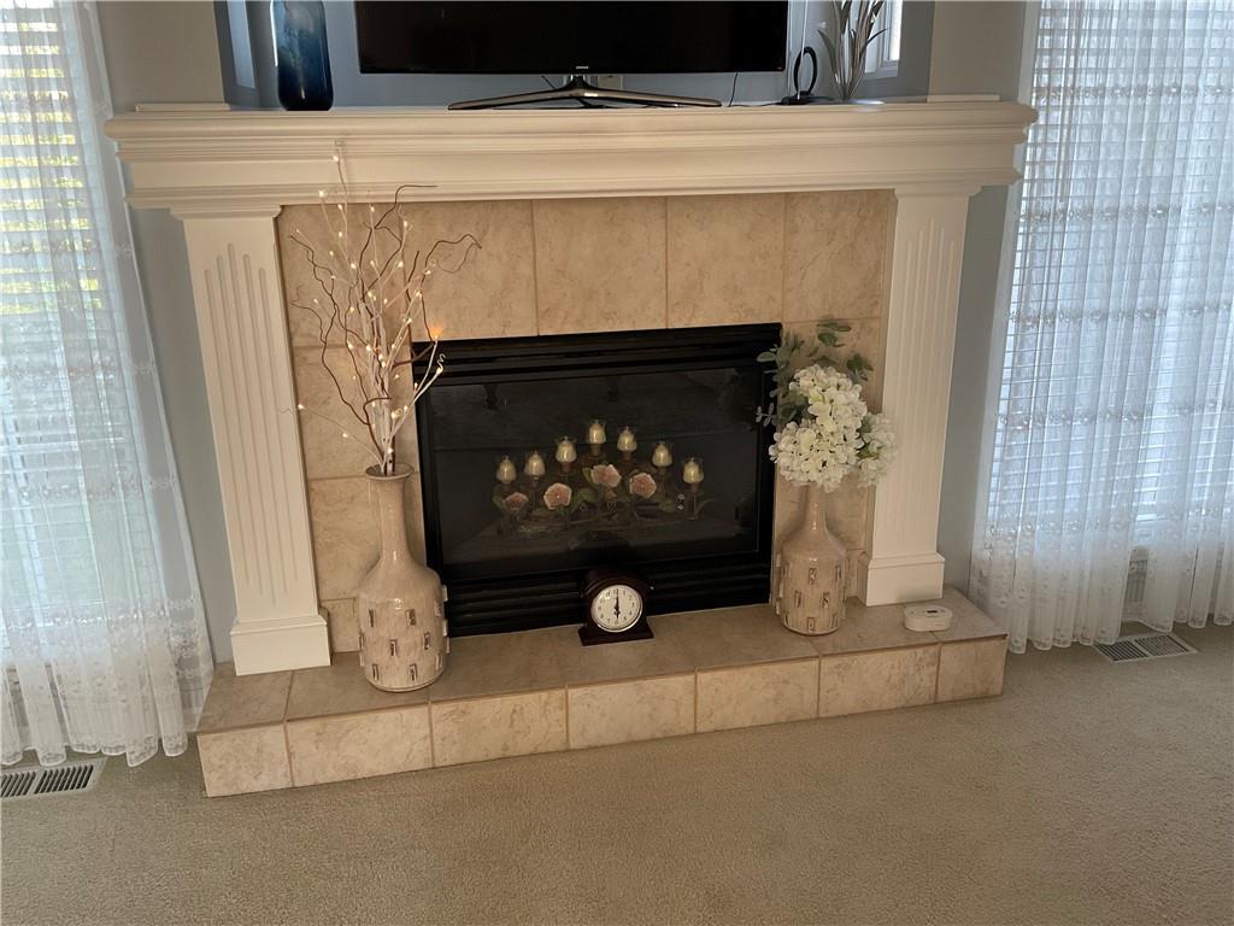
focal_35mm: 29
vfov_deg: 48.2
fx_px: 1034
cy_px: 463
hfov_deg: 61.7
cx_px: 617
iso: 80
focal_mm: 3
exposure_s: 1/60
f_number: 1.8
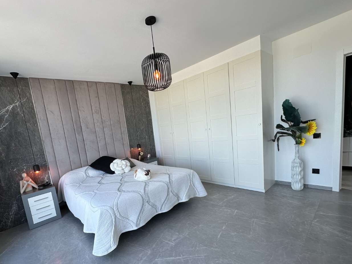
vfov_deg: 74.0
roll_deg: +7.7
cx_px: 141
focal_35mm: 17
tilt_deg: -8.3
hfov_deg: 89.9
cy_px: 156
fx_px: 173
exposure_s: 1/161
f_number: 2.2
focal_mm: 2.22
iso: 40
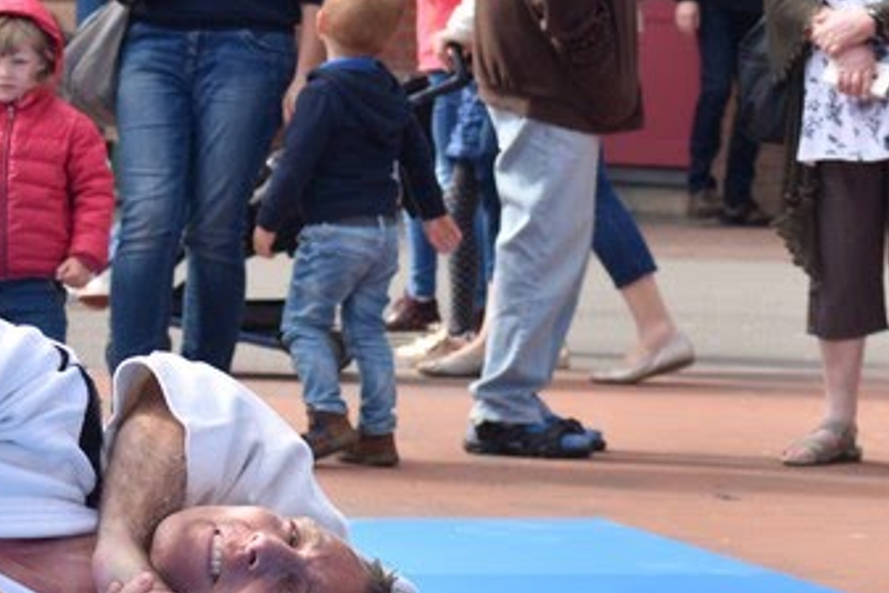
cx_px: 45
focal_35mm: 228
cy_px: 447
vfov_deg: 6.0
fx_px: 5632
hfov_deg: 9.0
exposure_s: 1/500
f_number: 5
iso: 100
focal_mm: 50
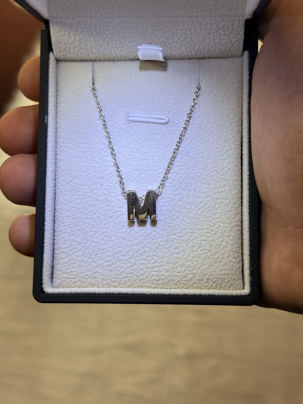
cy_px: 202
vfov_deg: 39.7
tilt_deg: -47.7
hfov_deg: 30.3
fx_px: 560
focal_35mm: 48
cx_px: 152
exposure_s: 1/100
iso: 50
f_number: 1.78
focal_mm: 6.76
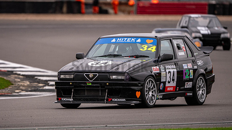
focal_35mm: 562
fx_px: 3459
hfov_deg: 3.8
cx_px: 107
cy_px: 83
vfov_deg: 2.2
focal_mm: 500
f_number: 5.6
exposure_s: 1/640
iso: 1400
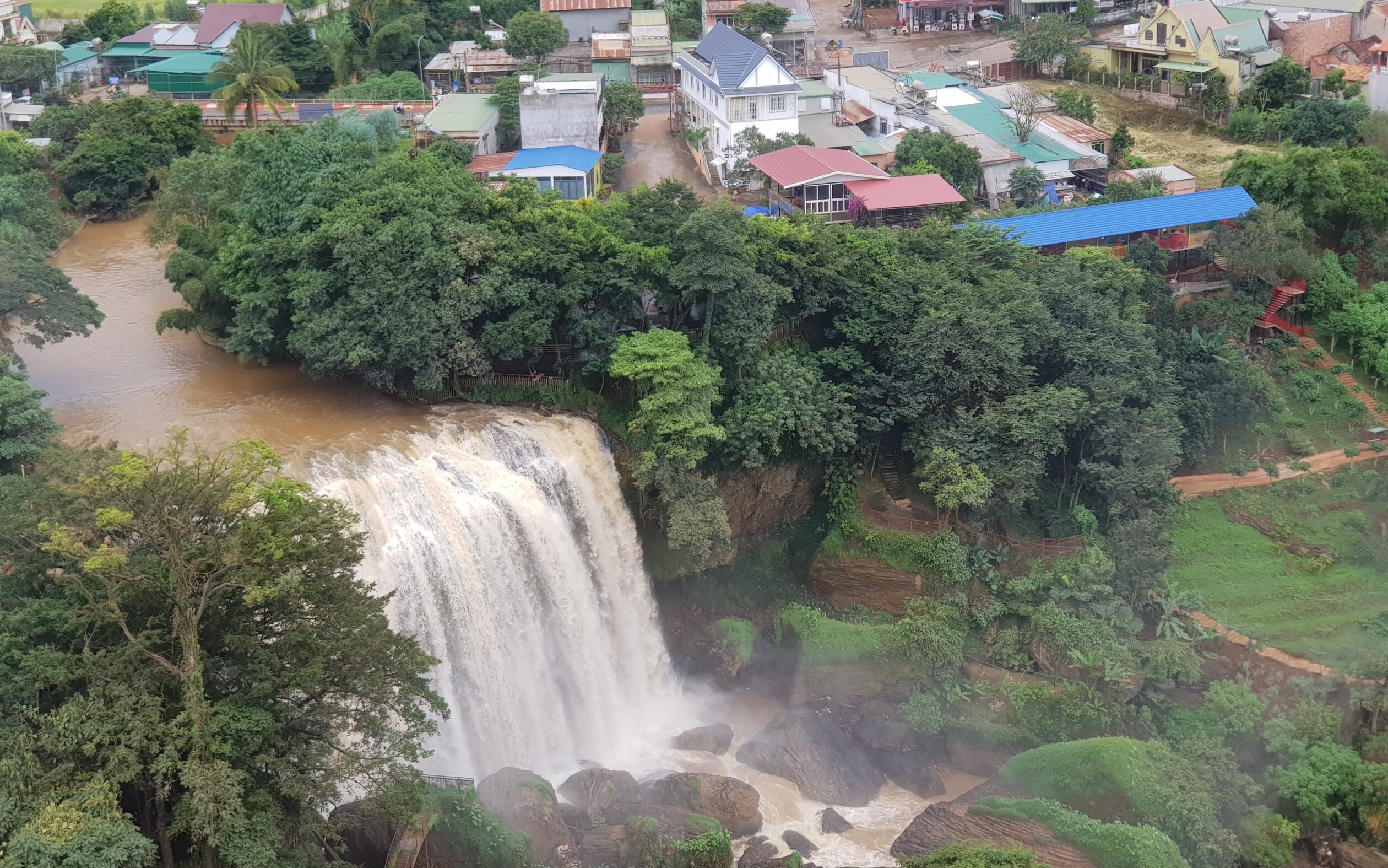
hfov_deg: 36.3
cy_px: 450
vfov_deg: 23.1
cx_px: 701
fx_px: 2118
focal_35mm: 56
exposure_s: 1/256
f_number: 2.4
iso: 25
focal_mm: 6
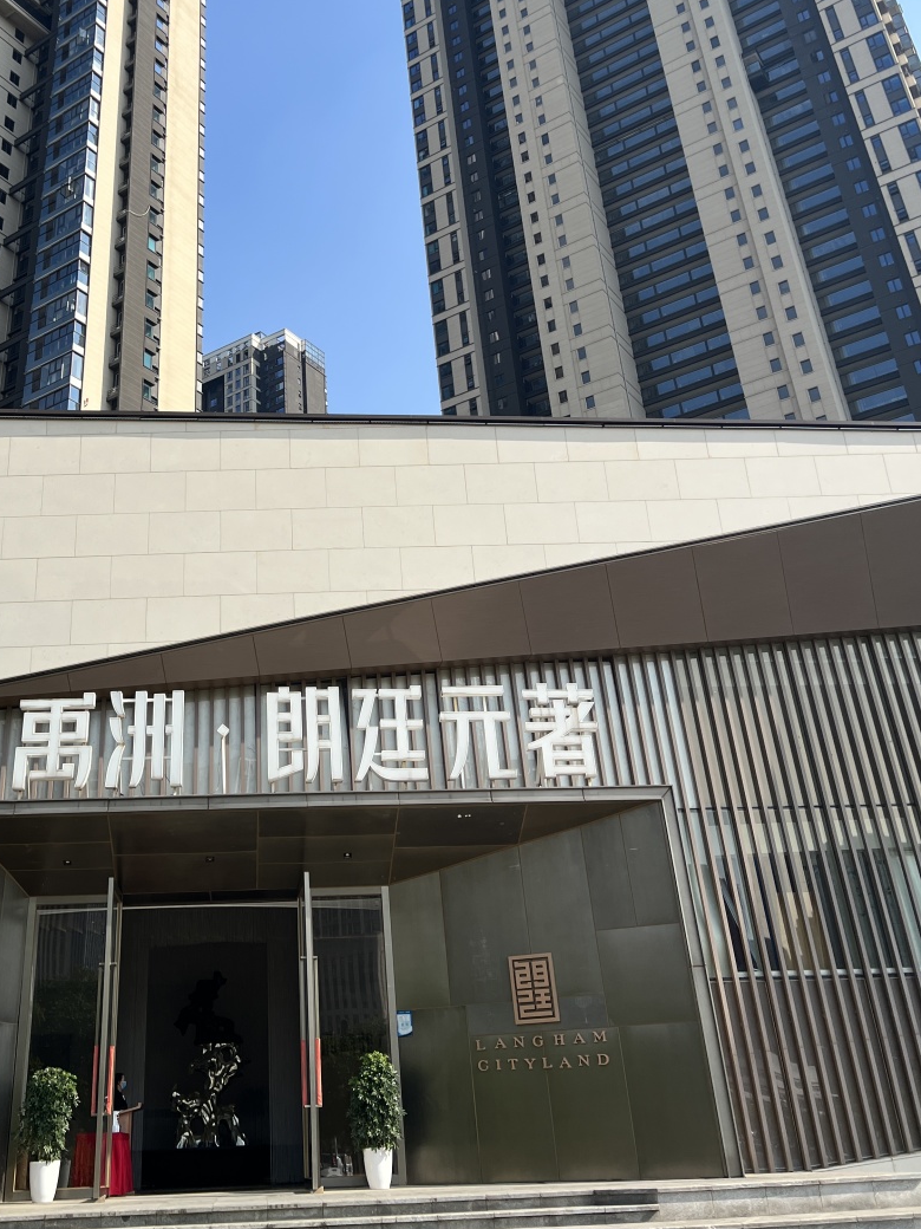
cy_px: 408
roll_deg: +2.7
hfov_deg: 40.2
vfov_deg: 51.6
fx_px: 1242
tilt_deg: +34.9
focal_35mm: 35
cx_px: 302
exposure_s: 1/3968
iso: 50
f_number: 1.5
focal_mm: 5.7
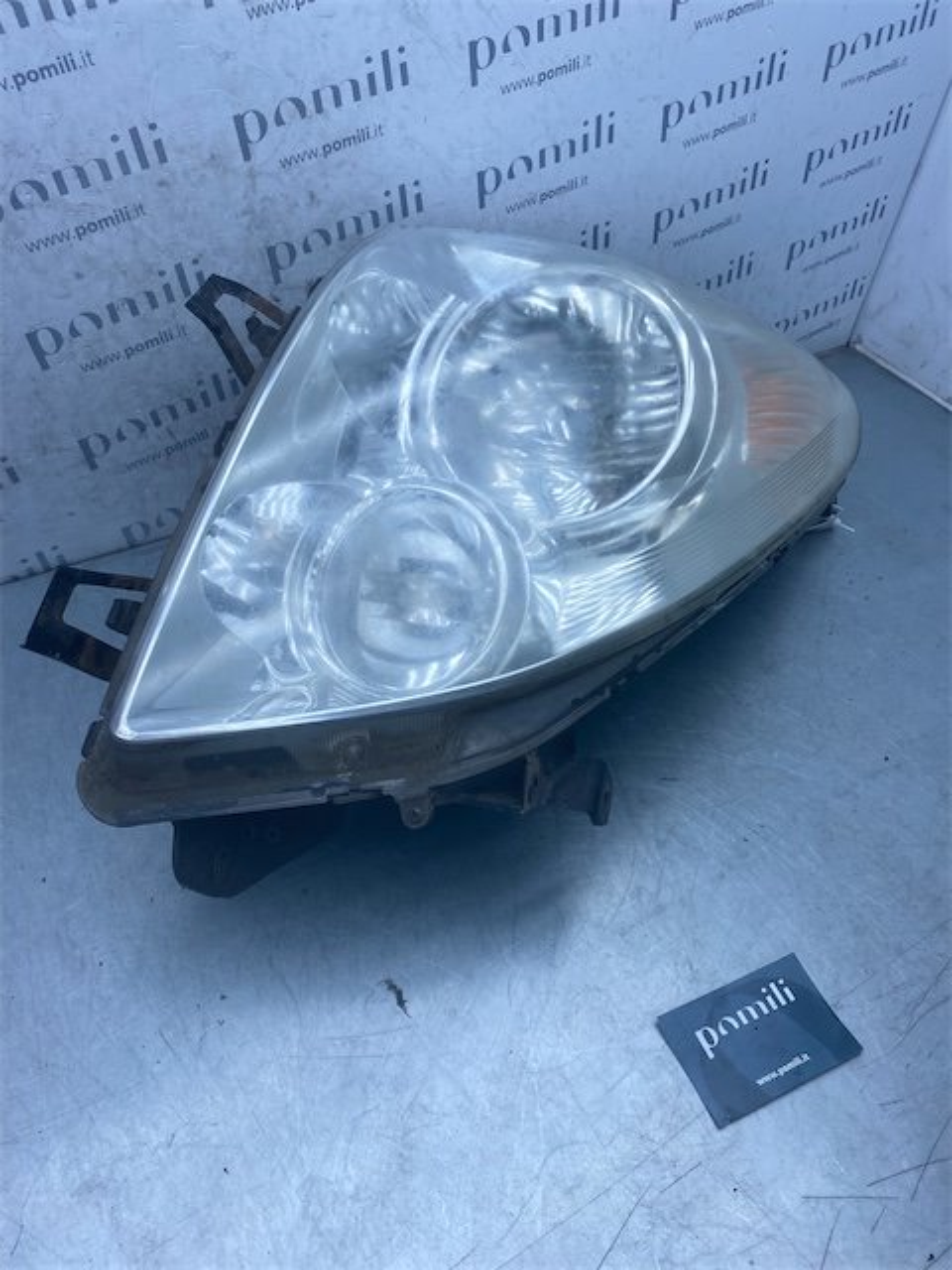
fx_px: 953
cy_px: 635
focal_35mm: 26
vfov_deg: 67.3
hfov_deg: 53.1
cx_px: 476
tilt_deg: -45.7
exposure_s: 1/1300
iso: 32
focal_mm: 4.25
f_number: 1.8
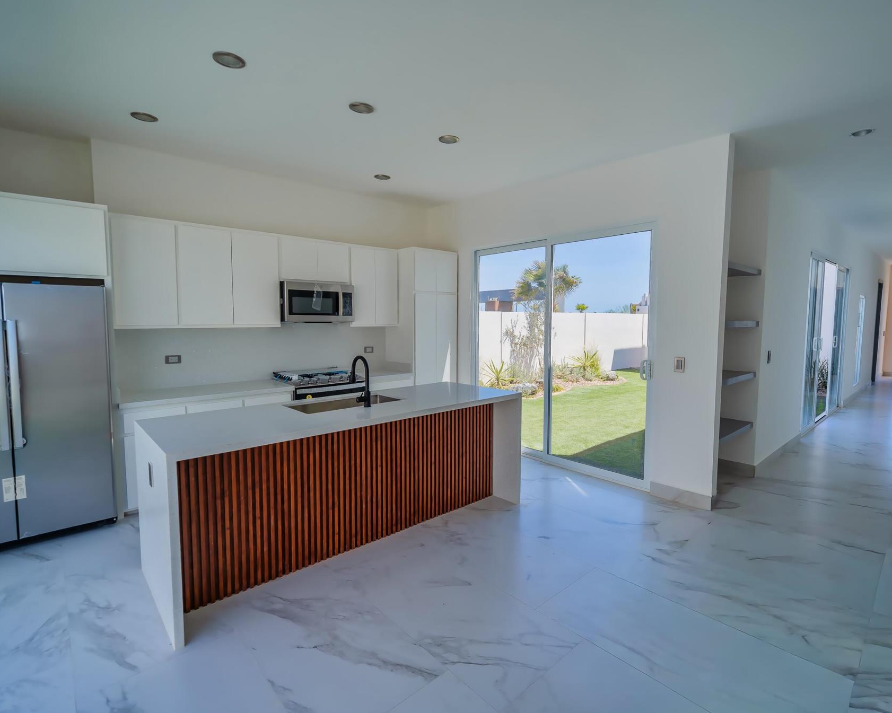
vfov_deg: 80.4
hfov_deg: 93.1
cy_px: 358
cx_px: 468
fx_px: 422
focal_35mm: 16
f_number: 4
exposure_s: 1/350
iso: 50
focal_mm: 14
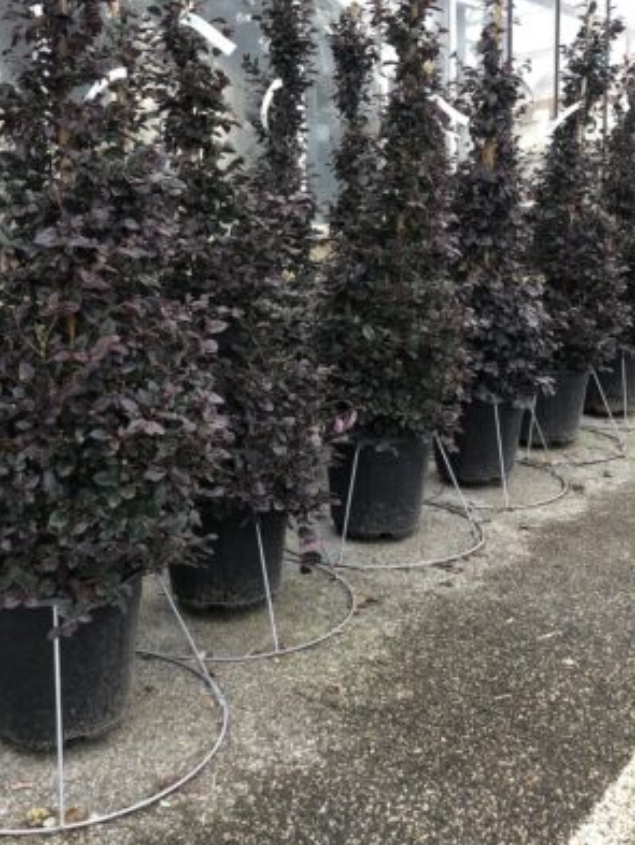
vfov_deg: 48.9
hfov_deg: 37.7
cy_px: 384
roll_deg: +1.3
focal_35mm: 38
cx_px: 291
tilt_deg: -9.5
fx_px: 929
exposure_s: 1/108
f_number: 1.8
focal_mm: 4
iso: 20
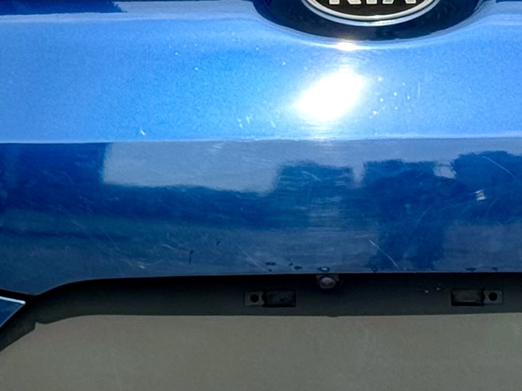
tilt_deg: -5.7
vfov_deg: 6.5
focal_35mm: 228
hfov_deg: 8.7
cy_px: 193
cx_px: 398
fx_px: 3439
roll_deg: -1.3
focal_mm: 6.76
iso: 64
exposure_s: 1/3425
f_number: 1.78
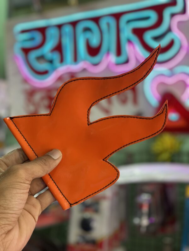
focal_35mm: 52
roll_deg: +2.0
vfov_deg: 36.8
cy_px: 126
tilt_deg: +1.5
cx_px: 94
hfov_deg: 28.0
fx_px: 379
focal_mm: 6
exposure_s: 1/100
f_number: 2
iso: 200
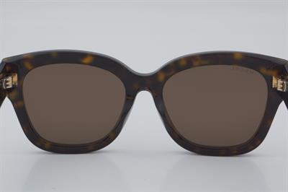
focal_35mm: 82
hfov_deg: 24.6
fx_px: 659
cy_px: 96
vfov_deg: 16.5
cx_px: 144
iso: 100
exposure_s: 1/4
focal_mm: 55
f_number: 32
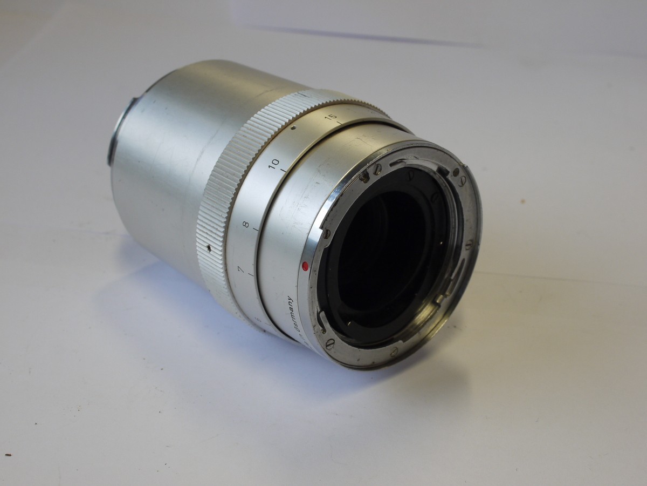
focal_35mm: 60
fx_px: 1121
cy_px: 243
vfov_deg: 24.4
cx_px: 324
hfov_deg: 32.2
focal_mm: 30
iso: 400
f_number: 10
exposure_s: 1/40
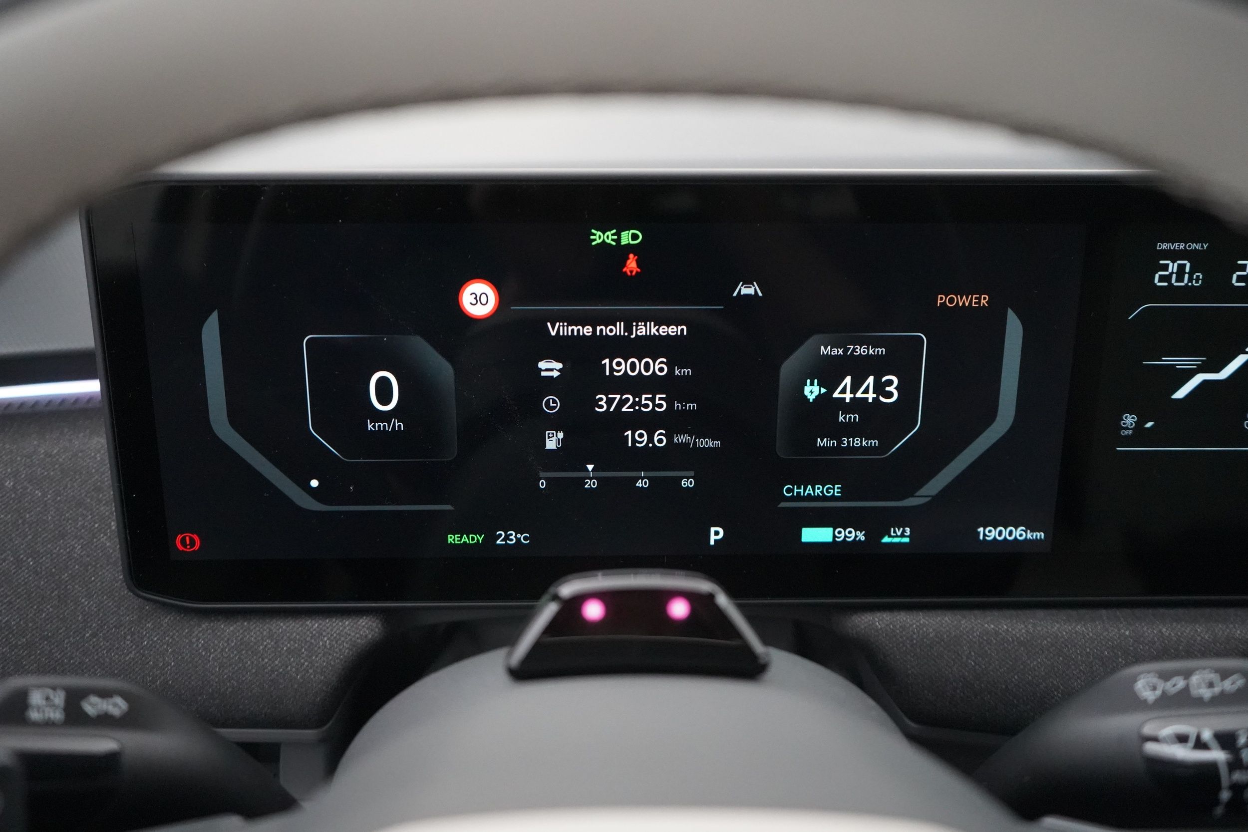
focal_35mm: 32
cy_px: 416
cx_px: 624
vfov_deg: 41.1
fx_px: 1109
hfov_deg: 58.7
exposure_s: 1/125
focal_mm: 32
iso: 12800
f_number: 4
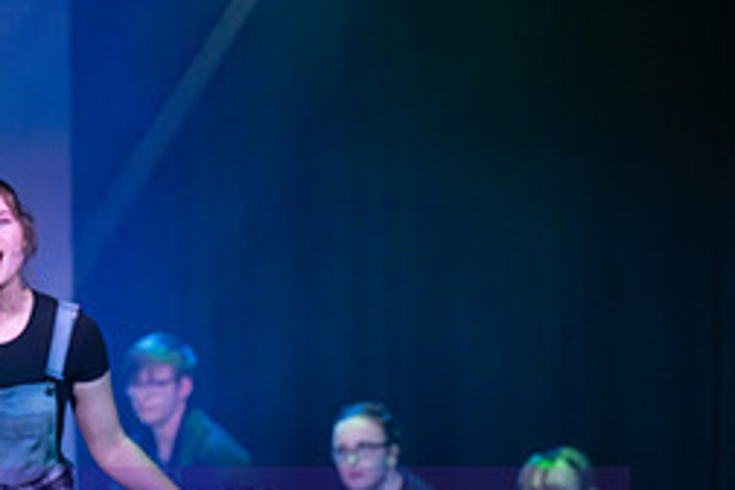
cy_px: 535
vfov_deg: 5.2
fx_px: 5410
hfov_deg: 7.7
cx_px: -58
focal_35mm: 265
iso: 5000
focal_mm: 115
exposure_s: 1/800
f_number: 4
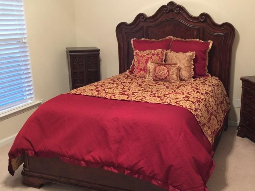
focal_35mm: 39
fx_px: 287
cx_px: 163
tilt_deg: -14.3
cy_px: 95
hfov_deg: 47.3
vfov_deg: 36.8
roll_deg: -0.3
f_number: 2.2
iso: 100
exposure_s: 1/4
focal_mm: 4.15
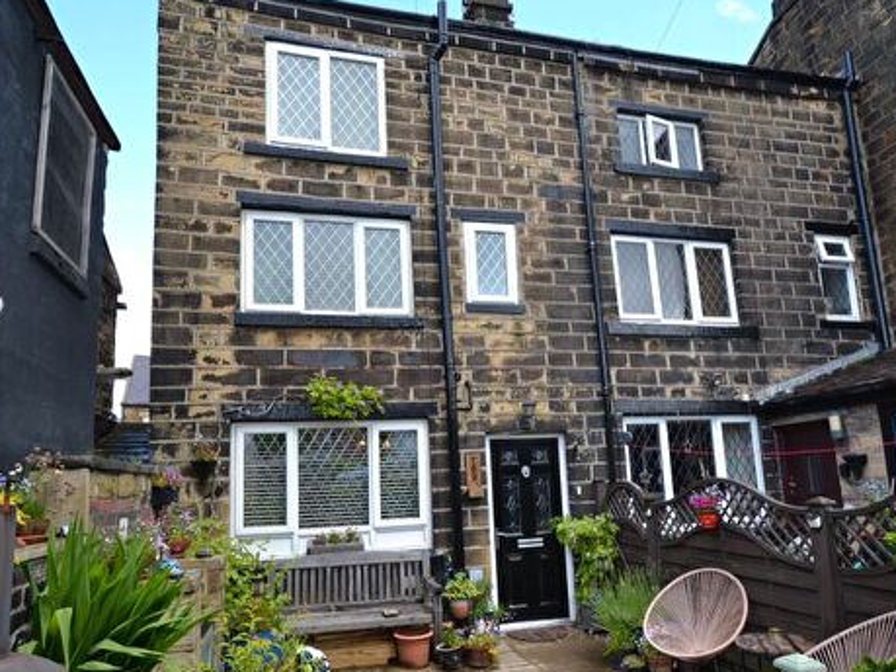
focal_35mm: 22
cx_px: 474
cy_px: 388
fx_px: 569
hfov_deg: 76.3
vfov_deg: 60.8
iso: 140
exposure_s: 1/125
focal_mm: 10
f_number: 5.6
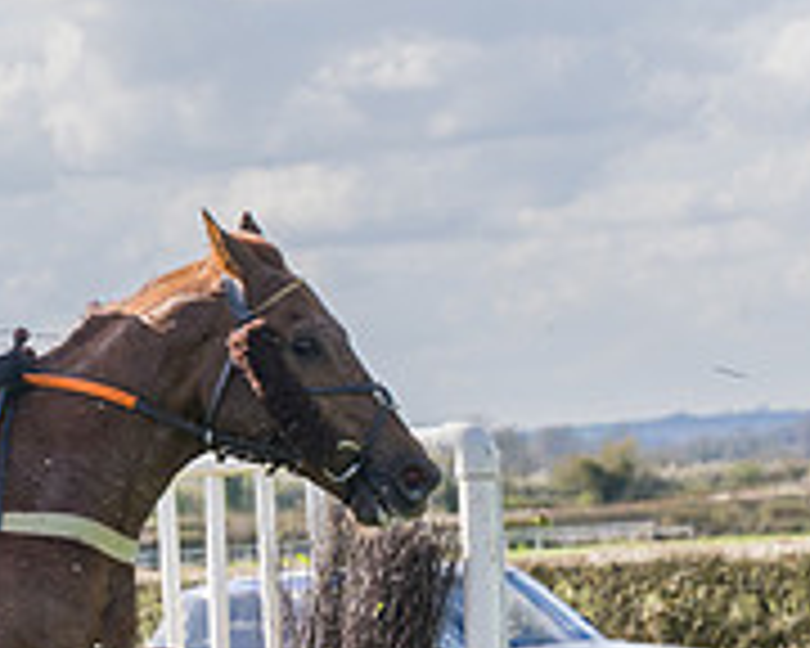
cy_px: 683
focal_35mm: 312
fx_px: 7480
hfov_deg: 6.2
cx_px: 271
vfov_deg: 4.9
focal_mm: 70
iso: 400
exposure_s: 1/2000
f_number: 4
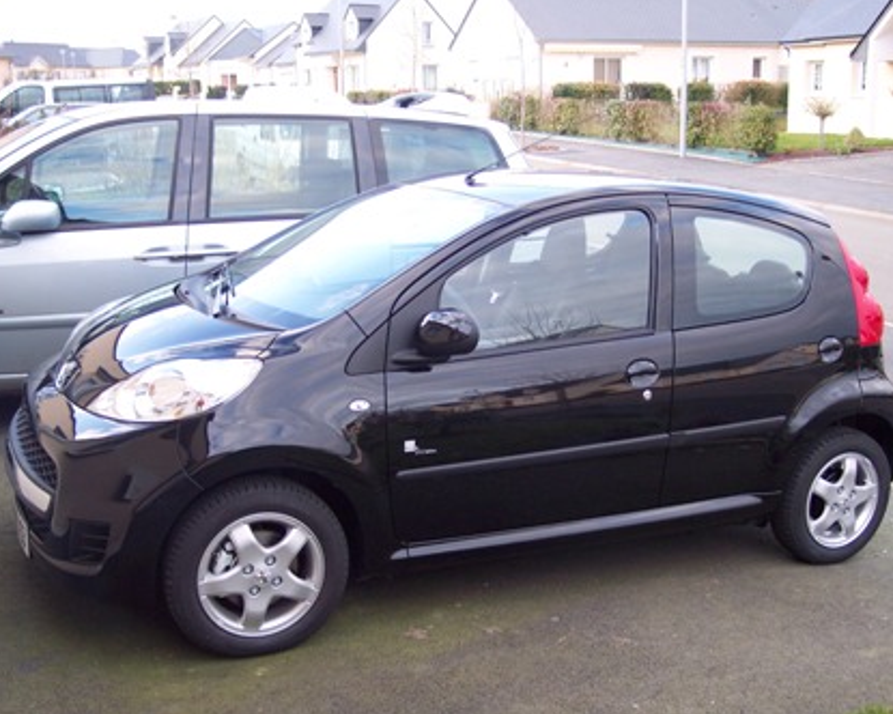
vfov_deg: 37.3
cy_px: 355
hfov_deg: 45.8
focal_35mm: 40
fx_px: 1057
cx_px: 465
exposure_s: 1/90
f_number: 2.8
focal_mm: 8
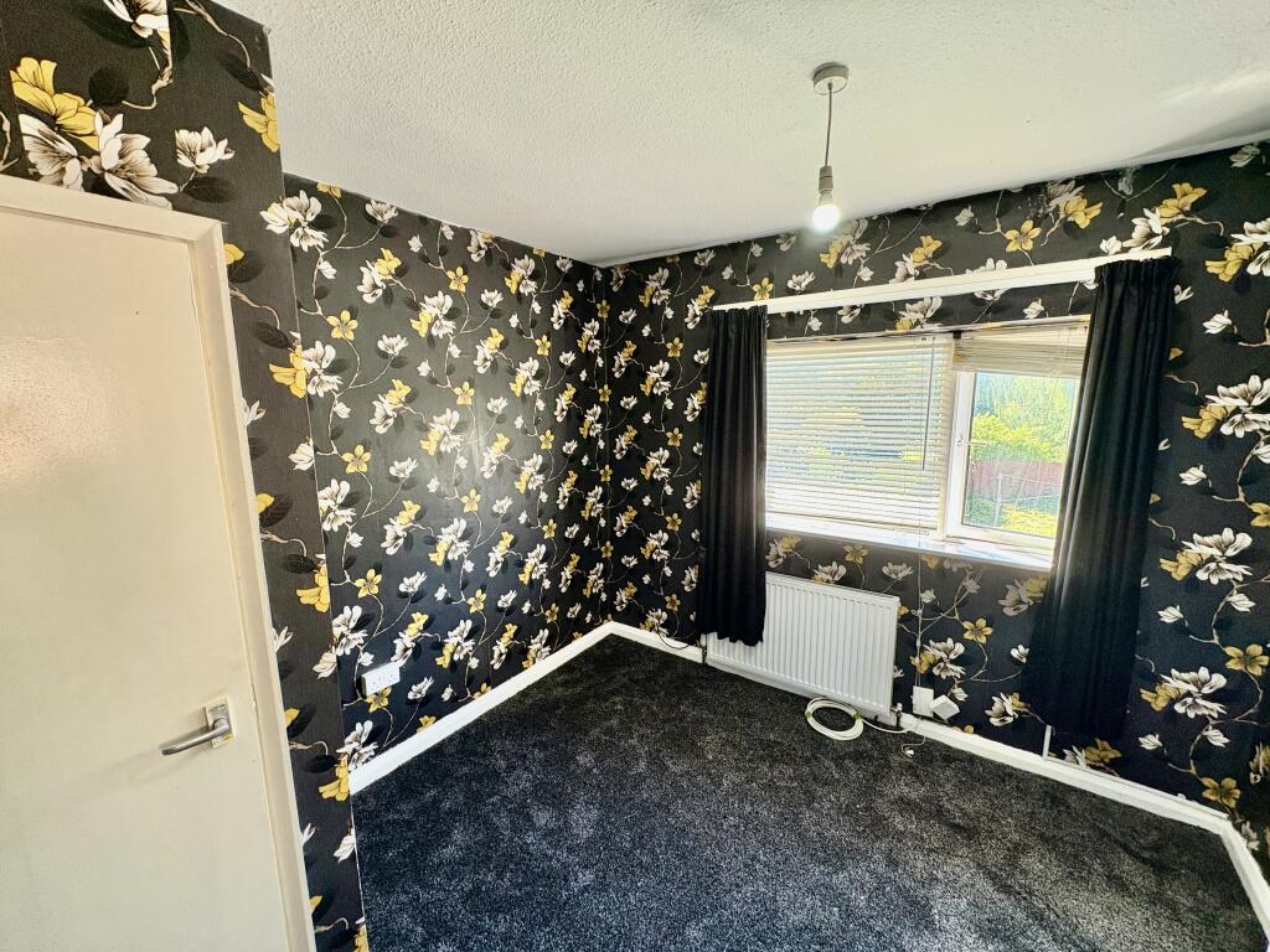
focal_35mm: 14
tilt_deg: -8.8
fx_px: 514
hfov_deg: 102.1
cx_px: 635
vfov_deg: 85.7
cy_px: 476
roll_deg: +0.4
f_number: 2.2
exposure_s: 1/60
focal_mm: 2.22
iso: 320
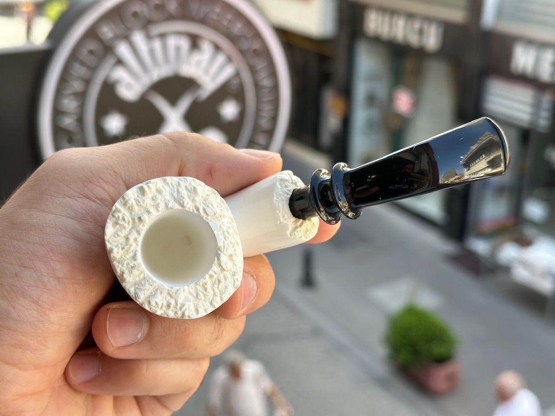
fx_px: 770
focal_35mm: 48
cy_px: 208
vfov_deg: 30.3
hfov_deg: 39.7
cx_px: 278
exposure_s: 1/404
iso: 64
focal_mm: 6.86
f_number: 1.78
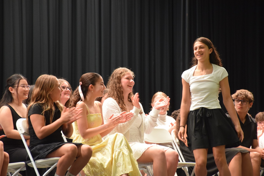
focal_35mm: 168
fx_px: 1232
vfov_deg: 8.2
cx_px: 132
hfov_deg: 12.2
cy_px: 88
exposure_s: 1/60
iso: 2500
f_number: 5.6
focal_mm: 112
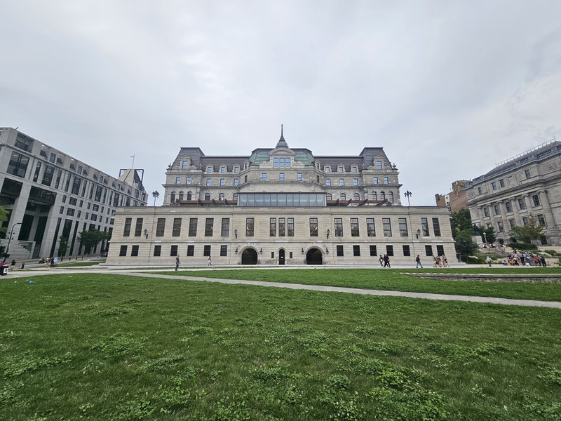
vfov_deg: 89.9
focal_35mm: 13
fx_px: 211
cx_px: 280
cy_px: 210
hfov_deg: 106.2
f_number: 2.2
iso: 50
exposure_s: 1/876
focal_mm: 2.2
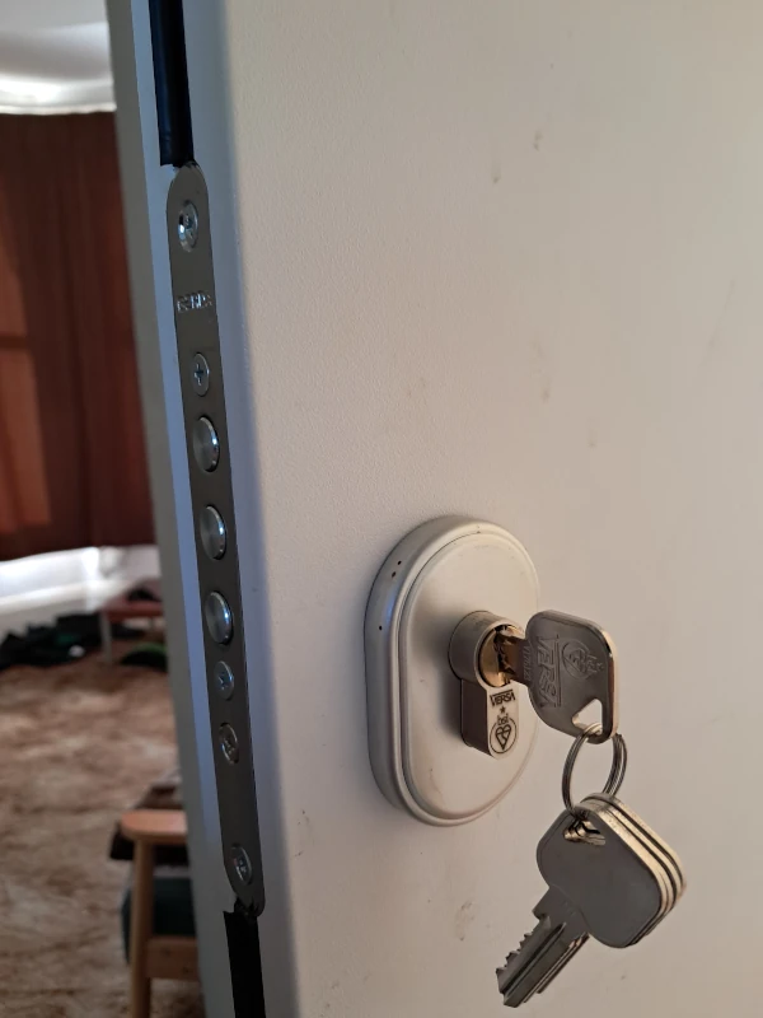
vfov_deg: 65.3
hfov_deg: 51.4
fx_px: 794
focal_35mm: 27
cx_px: 382
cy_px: 509
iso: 400
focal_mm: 4
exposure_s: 1/50
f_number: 1.8
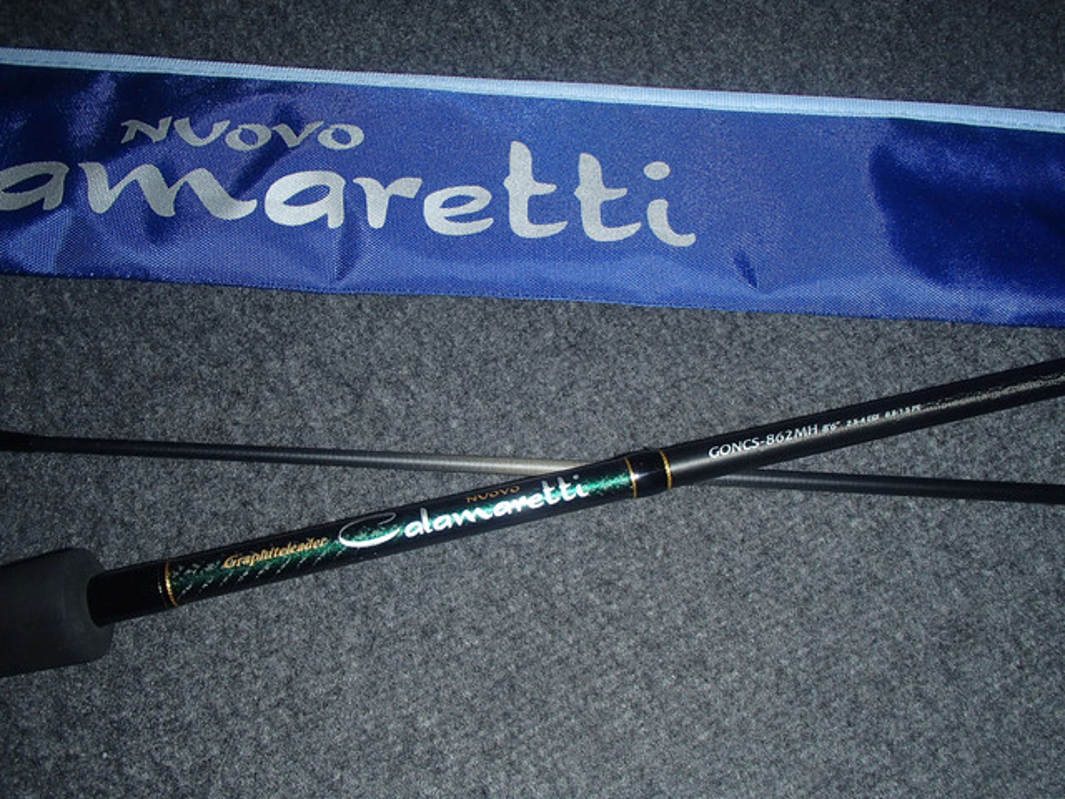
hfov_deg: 63.4
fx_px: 861
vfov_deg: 49.7
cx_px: 532
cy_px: 400
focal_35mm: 28
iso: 200
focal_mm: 5
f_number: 11
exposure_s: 1/30
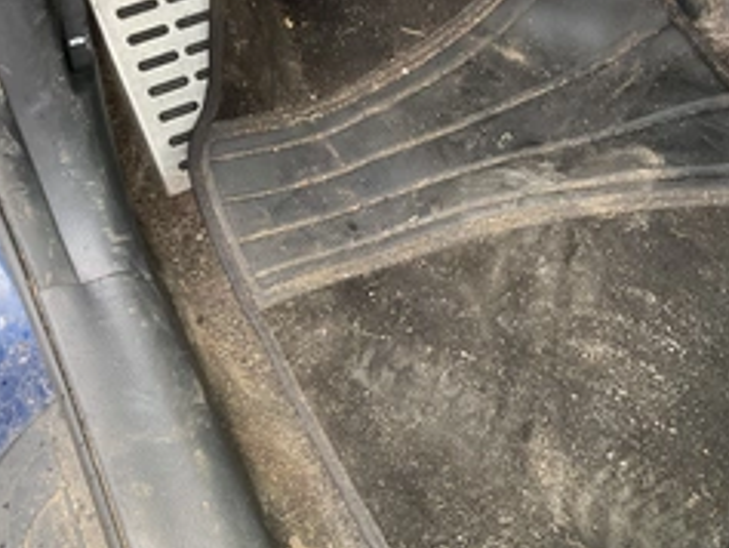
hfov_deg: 38.6
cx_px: 468
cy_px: 212
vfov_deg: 29.6
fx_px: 1032
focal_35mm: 49
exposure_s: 1/74
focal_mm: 3
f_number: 1.8
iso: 64
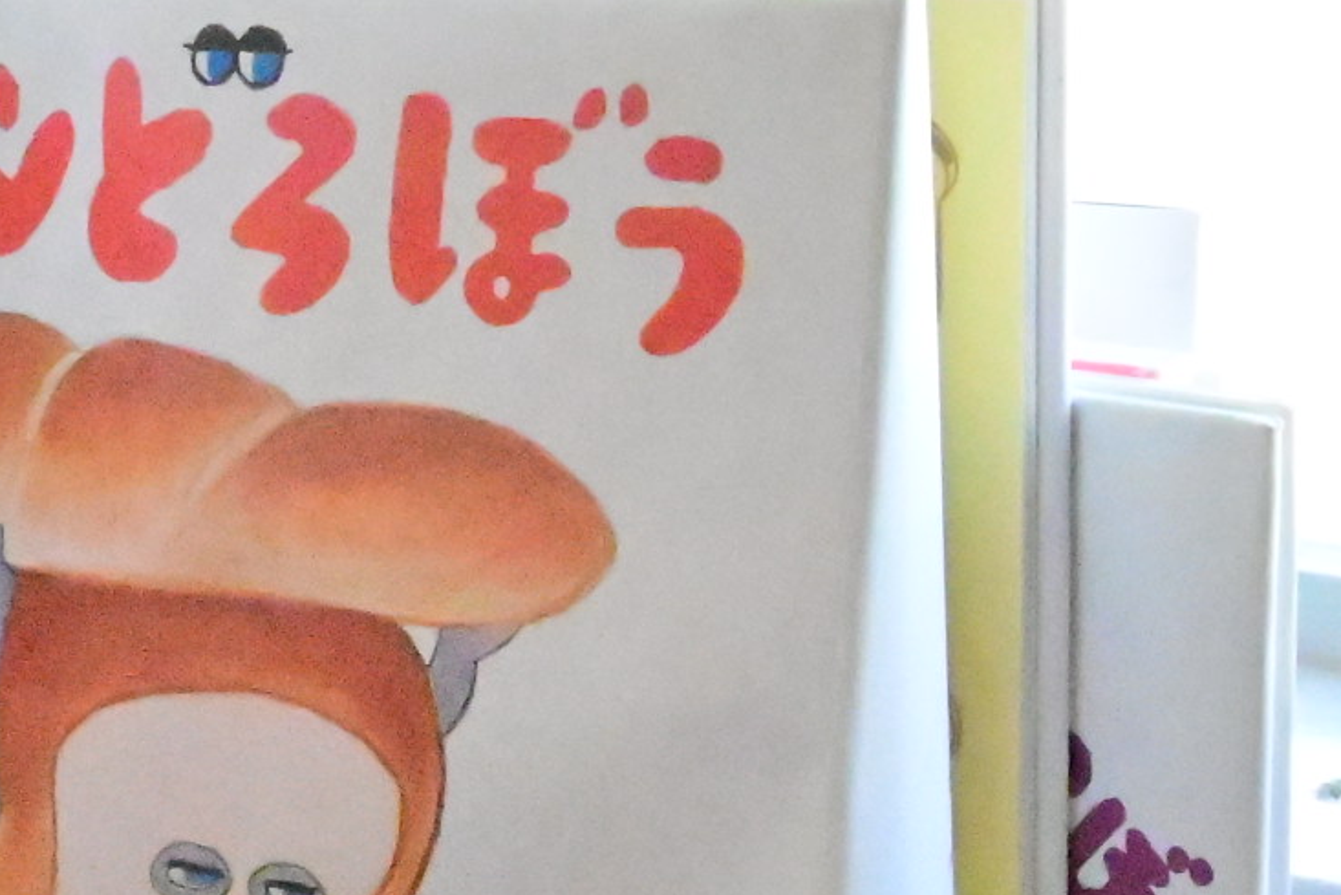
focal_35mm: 302
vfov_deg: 4.6
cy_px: 670
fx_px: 11247
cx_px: -514
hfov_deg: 6.7
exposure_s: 1/1000
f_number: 16
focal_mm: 53
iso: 32000
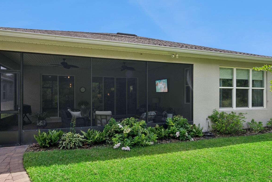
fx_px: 166
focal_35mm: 22
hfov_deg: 78.4
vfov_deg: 57.1
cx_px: 125
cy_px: 101
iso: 64
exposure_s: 1/50
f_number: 11
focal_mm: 16
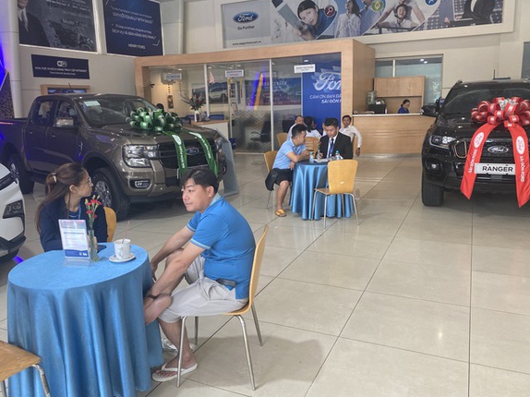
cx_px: 255
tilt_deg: -9.2
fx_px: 444
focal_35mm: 29
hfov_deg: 61.7
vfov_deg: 48.2
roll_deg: +1.8
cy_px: 185
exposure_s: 1/116
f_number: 1.8
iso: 125
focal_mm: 4.25
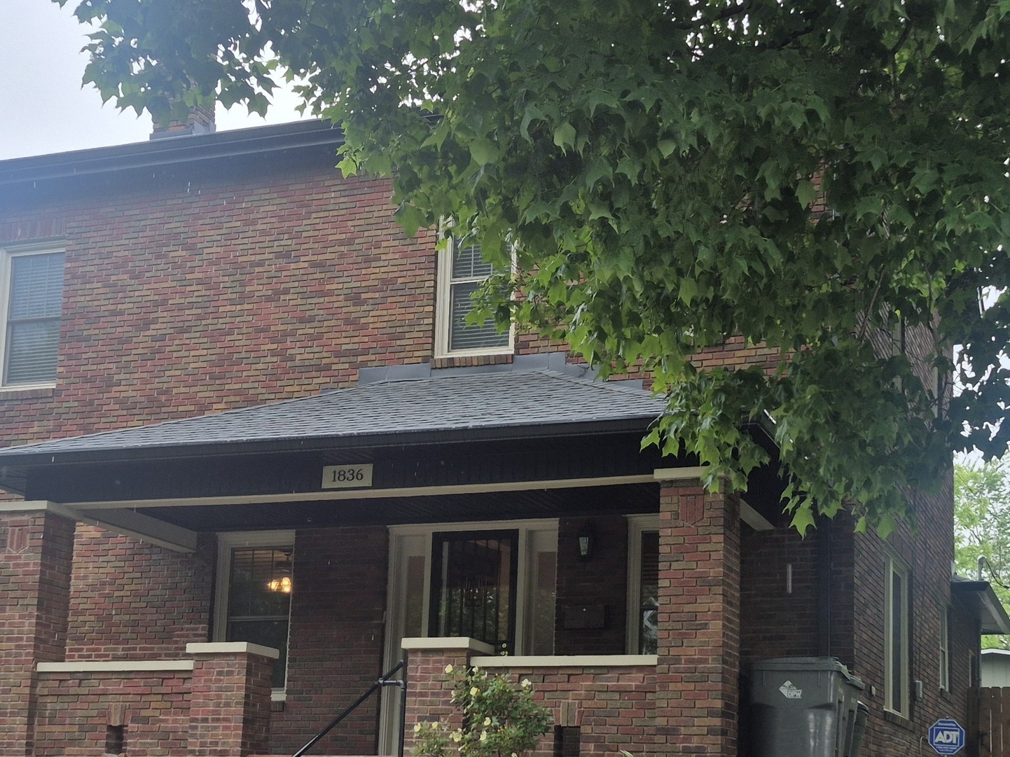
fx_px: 1429
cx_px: 614
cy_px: 606
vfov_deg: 29.0
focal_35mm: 49
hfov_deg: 38.7
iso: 25
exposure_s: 1/285
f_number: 1.8
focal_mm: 5.4
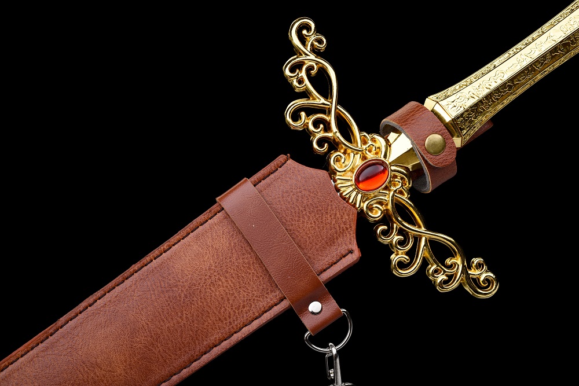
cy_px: 193
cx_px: 290
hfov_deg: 33.4
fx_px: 965
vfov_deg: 22.6
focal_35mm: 60
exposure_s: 1/160
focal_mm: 60
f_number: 10
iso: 100
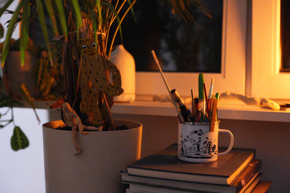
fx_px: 443
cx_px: 145
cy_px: 96
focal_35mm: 55
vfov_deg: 24.6
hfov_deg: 36.2
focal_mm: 55
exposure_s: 1/125
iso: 25600
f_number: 2.8
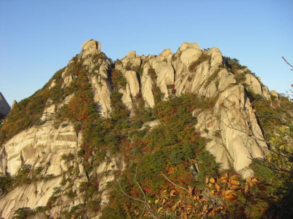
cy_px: 110
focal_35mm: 38
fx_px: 322
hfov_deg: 49.0
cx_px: 146
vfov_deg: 37.7
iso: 64
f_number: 2.7
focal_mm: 6.2
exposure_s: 1/500
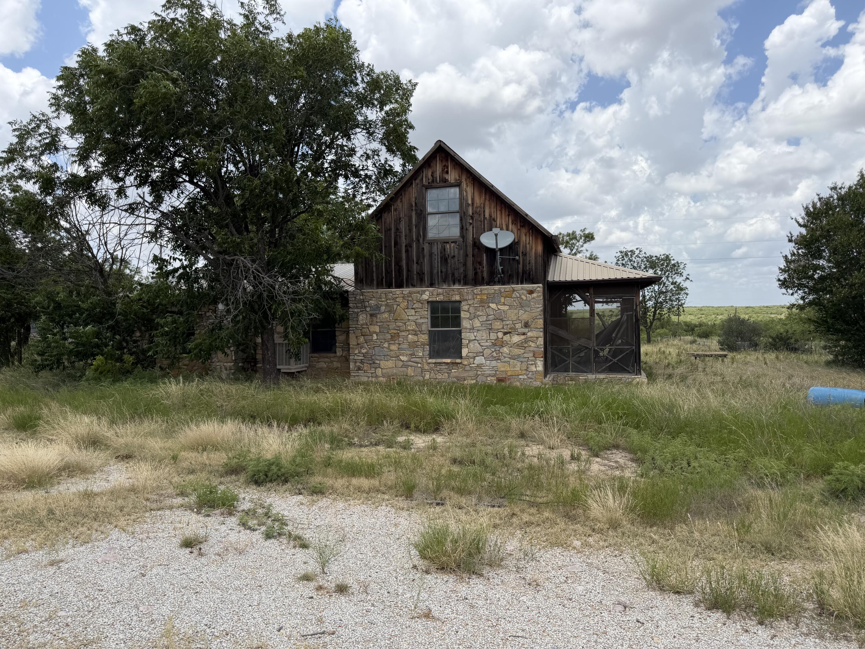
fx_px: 600
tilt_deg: -2.9
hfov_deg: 71.6
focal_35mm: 24
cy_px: 324
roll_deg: +1.1
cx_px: 432
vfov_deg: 56.8
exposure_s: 1/5319
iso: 80
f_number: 1.78
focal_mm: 6.76
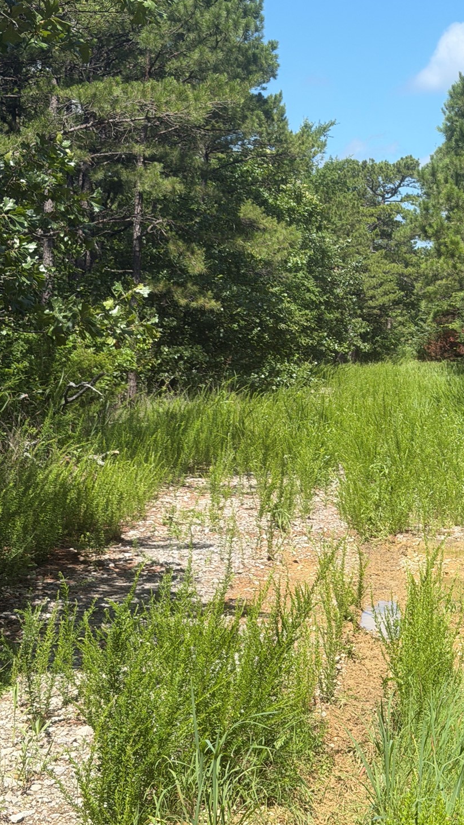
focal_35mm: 69
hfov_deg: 17.4
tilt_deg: +0.2
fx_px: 1508
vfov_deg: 30.4
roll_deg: -2.2
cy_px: 311
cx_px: 338
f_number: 1.78
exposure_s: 1/2208
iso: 64
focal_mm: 6.76
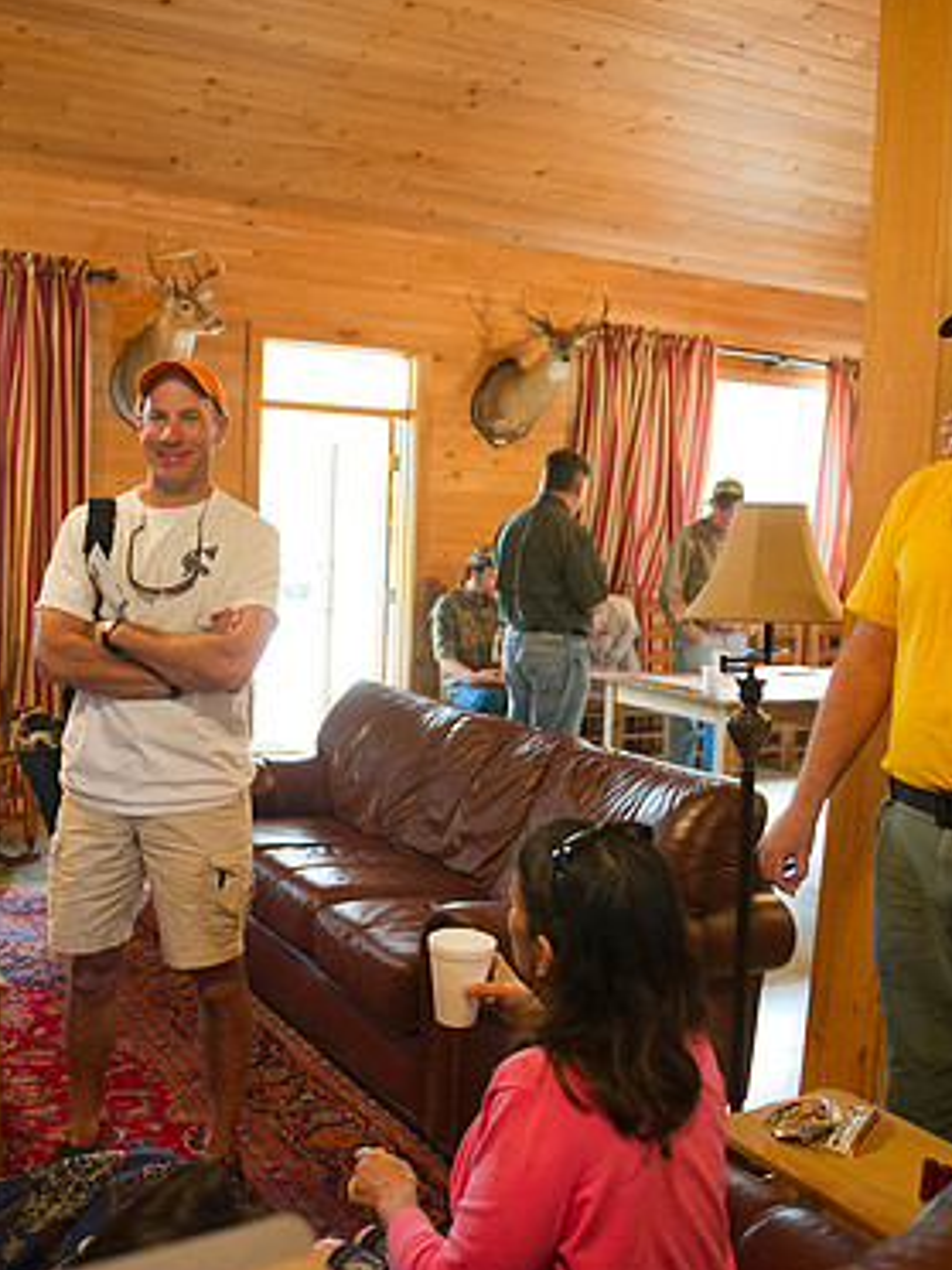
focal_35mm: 36
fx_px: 1320
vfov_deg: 51.4
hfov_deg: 39.4
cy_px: 638
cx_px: 369
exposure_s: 1/80
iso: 3200
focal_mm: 24
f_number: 2.8
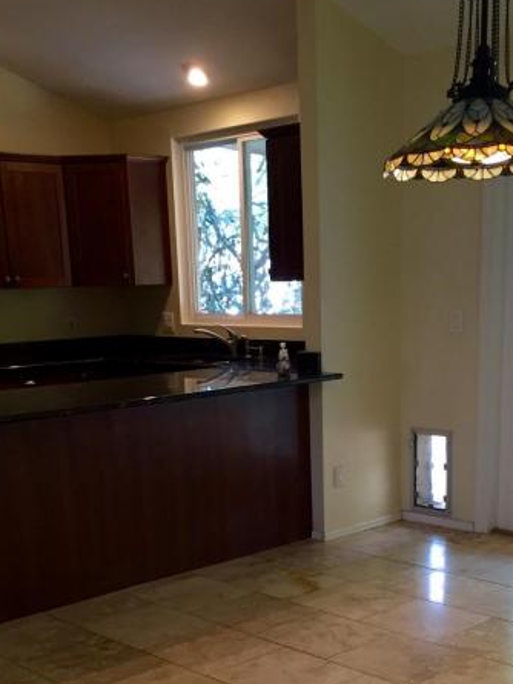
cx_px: 278
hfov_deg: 29.1
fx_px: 988
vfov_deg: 36.6
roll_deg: +2.0
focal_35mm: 50
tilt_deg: -16.6
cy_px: 569
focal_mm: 4.15
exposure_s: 1/30
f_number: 2.2
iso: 100
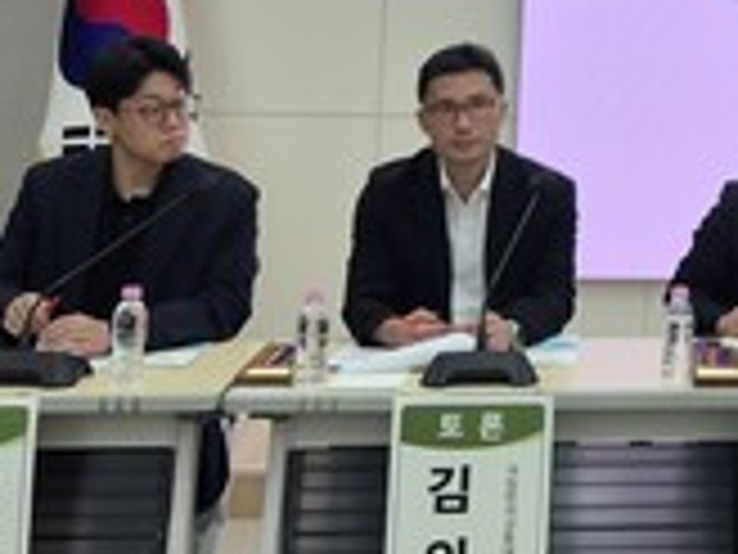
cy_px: -59
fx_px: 1791
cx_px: 896
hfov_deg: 21.5
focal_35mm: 84
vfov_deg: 17.0
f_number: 1.8
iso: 32
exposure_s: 1/120
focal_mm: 5.4
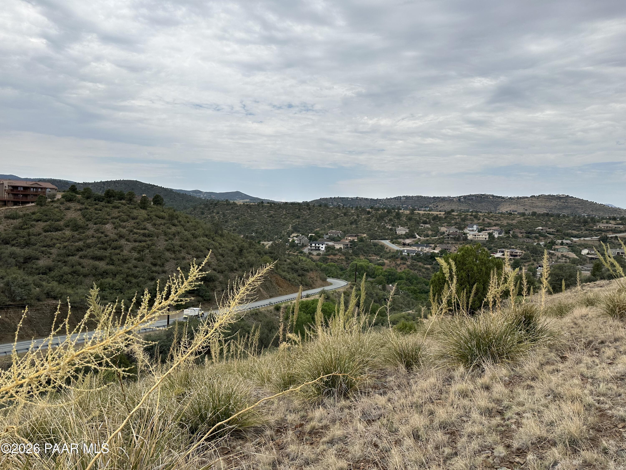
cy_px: 235
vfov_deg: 56.8
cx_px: 313
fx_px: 434
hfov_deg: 71.6
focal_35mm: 24
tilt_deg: -3.9
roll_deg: -2.2
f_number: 1.78
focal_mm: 6.86
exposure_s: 1/6211
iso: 80
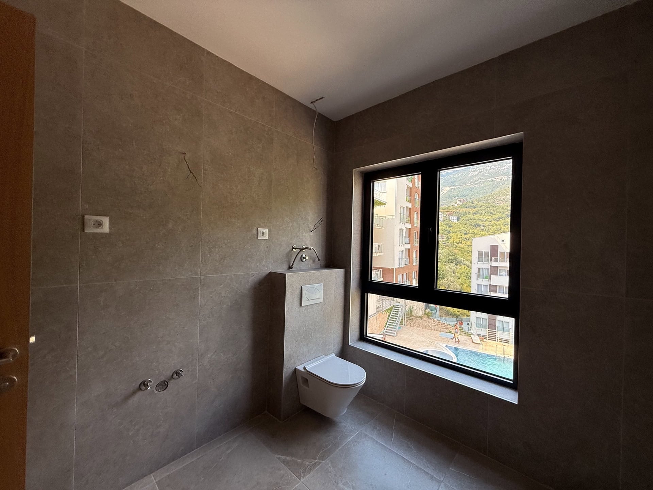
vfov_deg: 85.7
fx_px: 264
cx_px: 326
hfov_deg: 102.1
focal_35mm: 14
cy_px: 245
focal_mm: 2.2
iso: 50
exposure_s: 1/182
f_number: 2.2
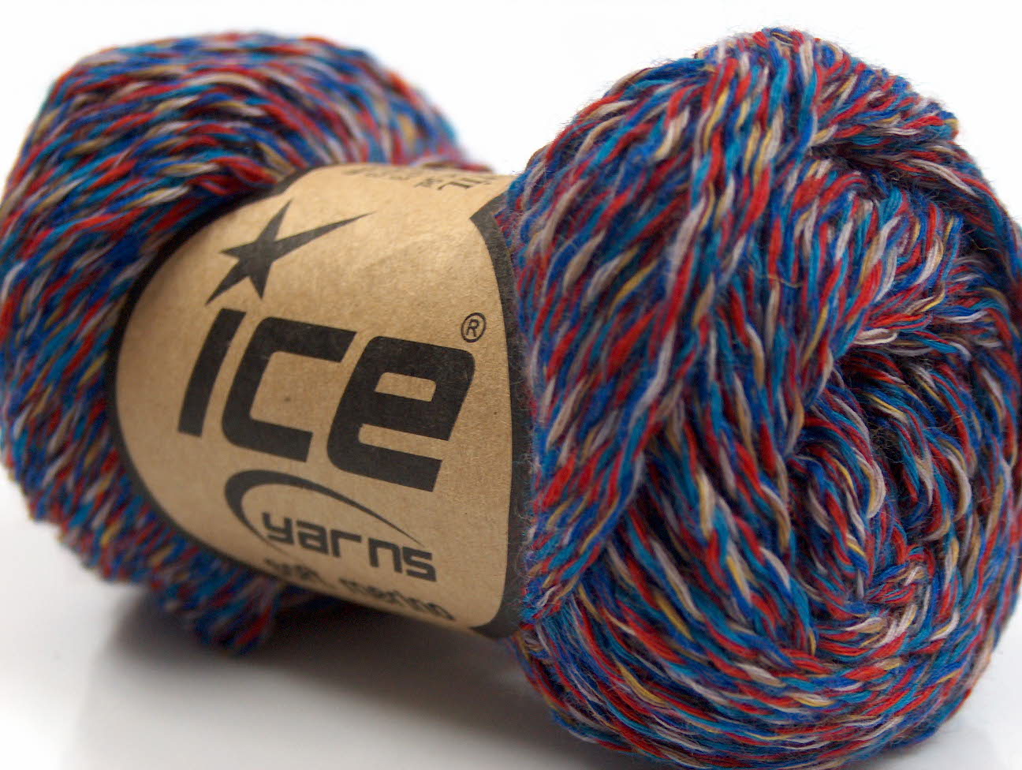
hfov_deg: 27.0
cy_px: 385
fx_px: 2129
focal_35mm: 72
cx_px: 511
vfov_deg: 20.5
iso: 100
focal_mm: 14.73
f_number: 2.9
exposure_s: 1/5.02
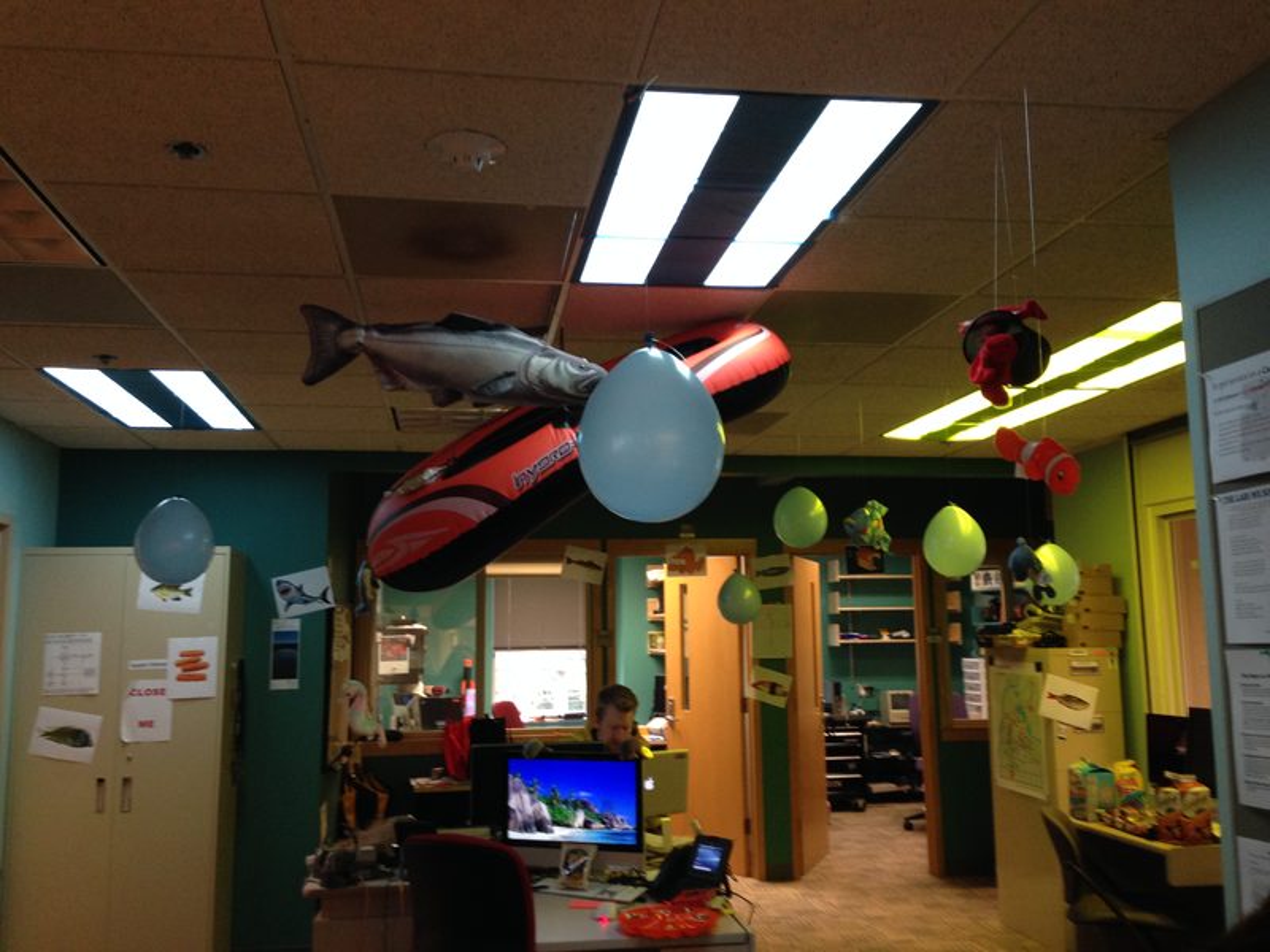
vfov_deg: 42.9
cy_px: 476
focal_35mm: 33
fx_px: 1211
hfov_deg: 55.4
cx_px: 635
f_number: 2.4
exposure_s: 1/20
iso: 160
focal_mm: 4.12
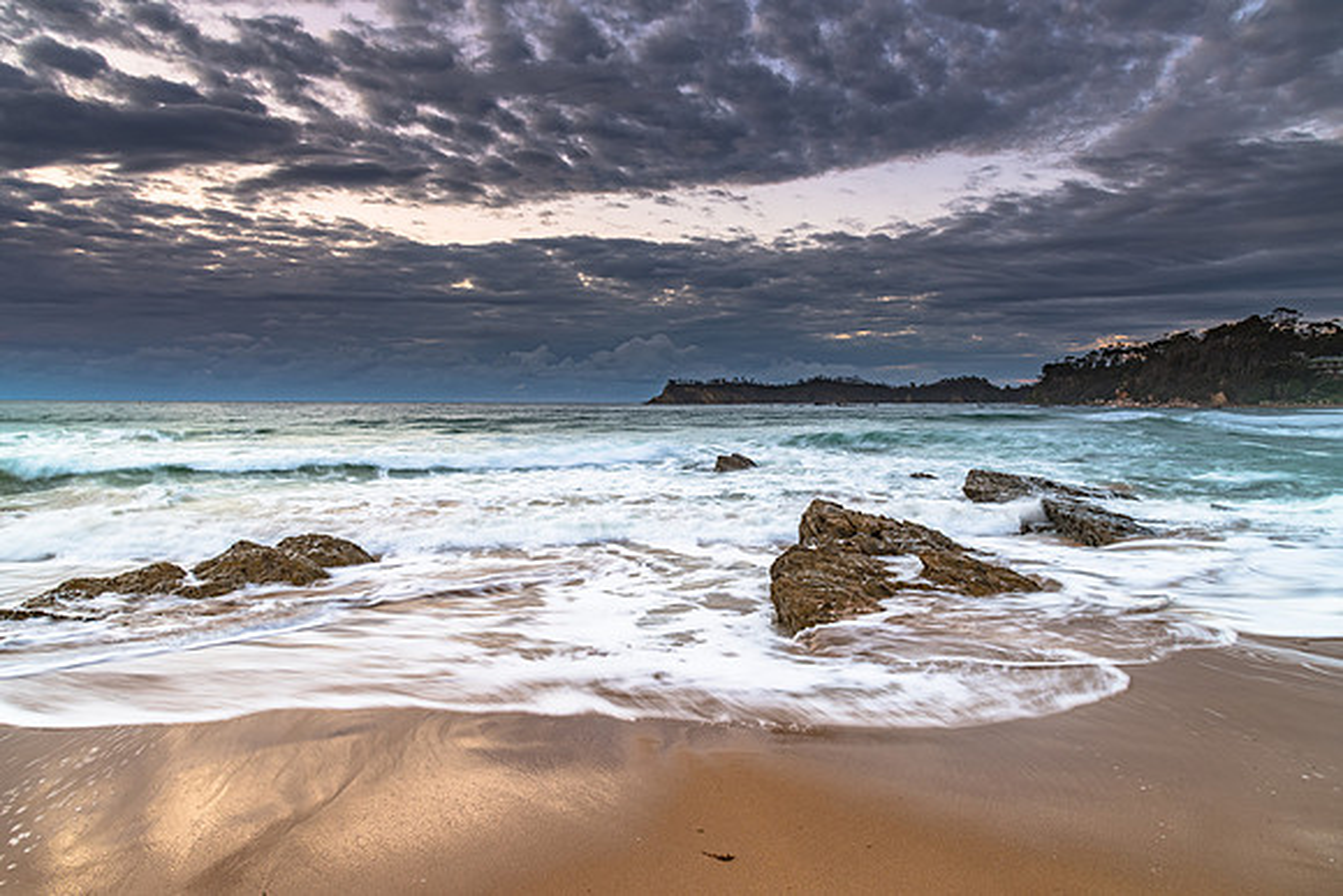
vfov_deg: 51.7
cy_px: 448
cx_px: 672
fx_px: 925
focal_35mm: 25
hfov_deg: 71.9
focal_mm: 24
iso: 80
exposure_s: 1/2
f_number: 8
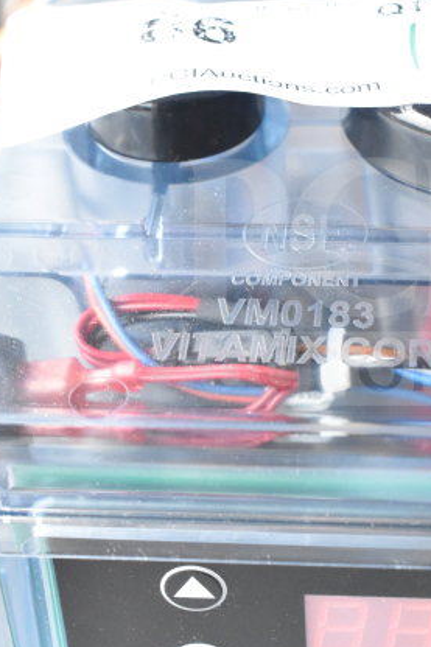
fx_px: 1779
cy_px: 282
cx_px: 327
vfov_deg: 20.6
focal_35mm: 99
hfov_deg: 13.8
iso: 6400
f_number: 6.3
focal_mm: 30
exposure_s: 1/1000
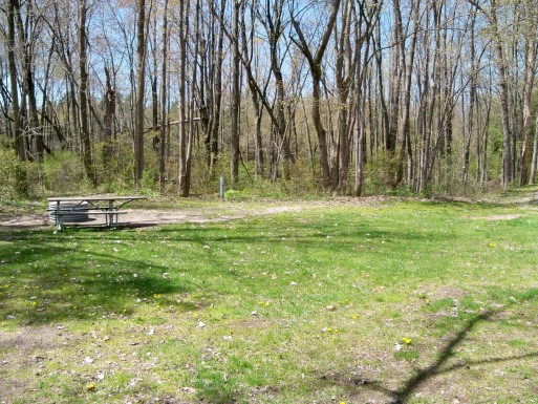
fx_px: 544
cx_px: 269
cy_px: 202
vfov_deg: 40.7
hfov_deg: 52.6
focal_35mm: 35
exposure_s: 1/400
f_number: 3.5
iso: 80
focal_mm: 6.2
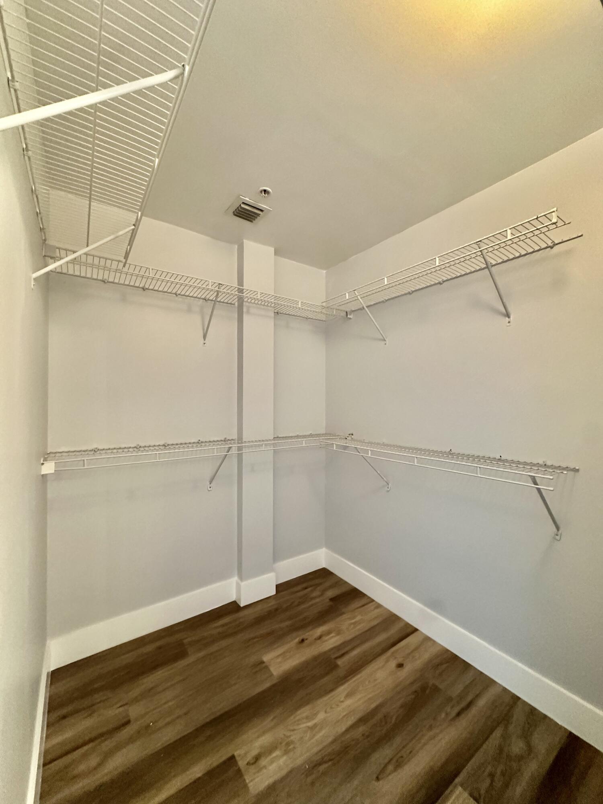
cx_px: 302
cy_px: 402
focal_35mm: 14
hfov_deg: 85.7
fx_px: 325
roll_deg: +0.3
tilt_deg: +1.2
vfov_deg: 102.1
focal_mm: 2.22
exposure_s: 1/60
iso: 400
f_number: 2.2
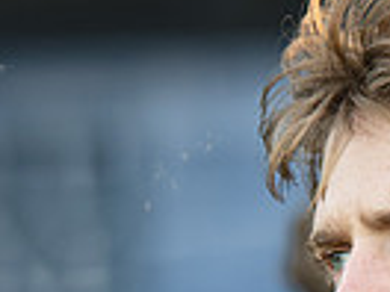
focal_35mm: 999
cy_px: 597
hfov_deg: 2.0
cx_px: 952
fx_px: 11255
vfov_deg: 1.5
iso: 400
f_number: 1.8
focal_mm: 135
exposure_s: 1/2000
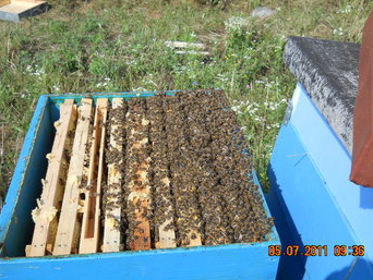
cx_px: 189
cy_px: 138
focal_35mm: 42
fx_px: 453
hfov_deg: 44.8
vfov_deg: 34.4
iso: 80
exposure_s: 1/320
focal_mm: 6.72
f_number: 5.5
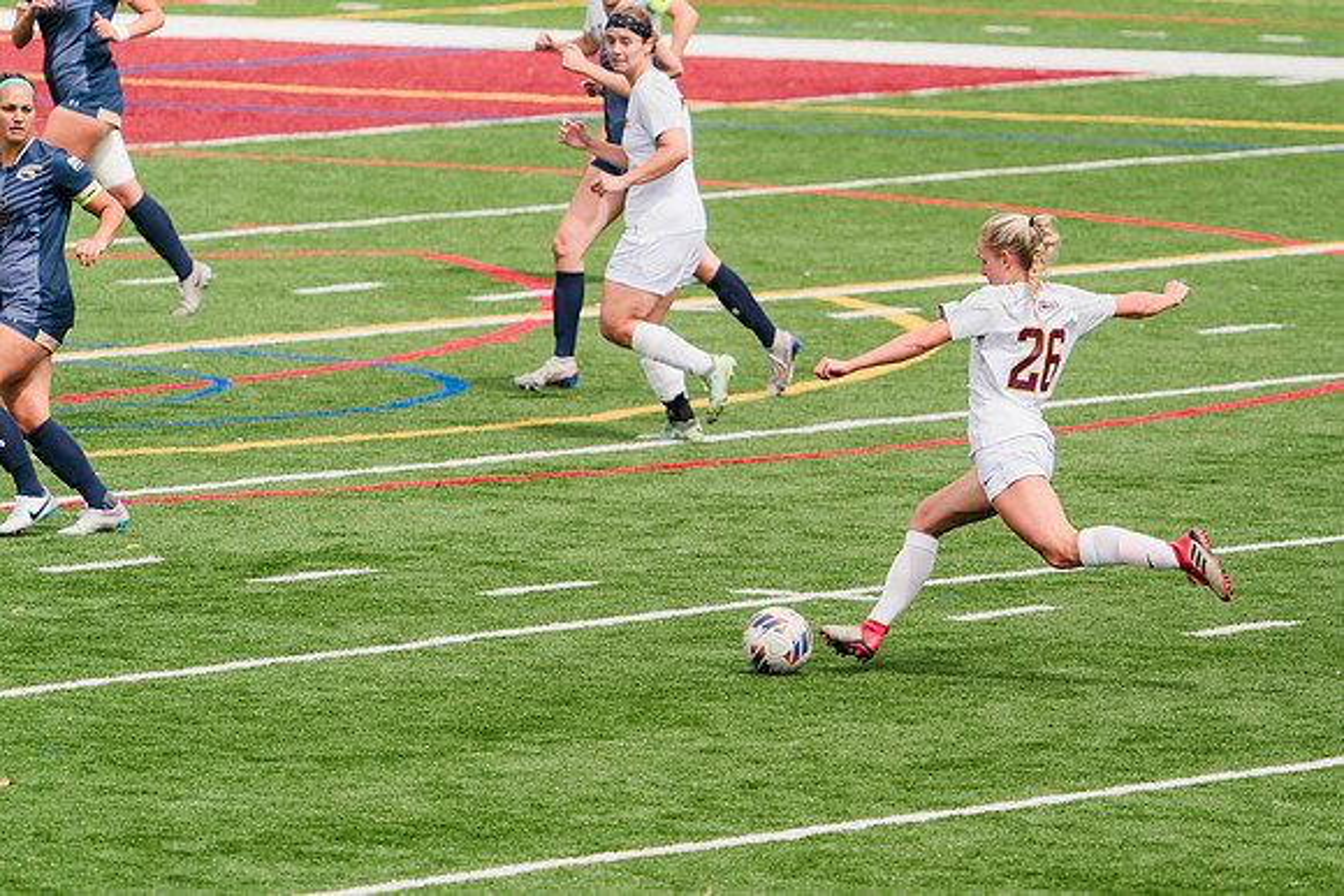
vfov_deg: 3.1
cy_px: 448
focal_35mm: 444
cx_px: 831
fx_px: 16575
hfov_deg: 4.6
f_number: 6.3
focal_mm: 359
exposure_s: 1/1600
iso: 400
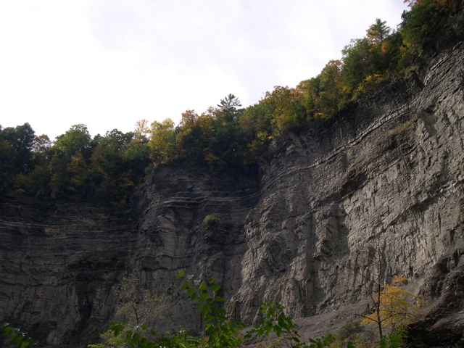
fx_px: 509
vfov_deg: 37.7
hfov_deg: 49.0
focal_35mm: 38
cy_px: 174
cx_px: 232
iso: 100
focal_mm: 8
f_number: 7.6
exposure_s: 1/136
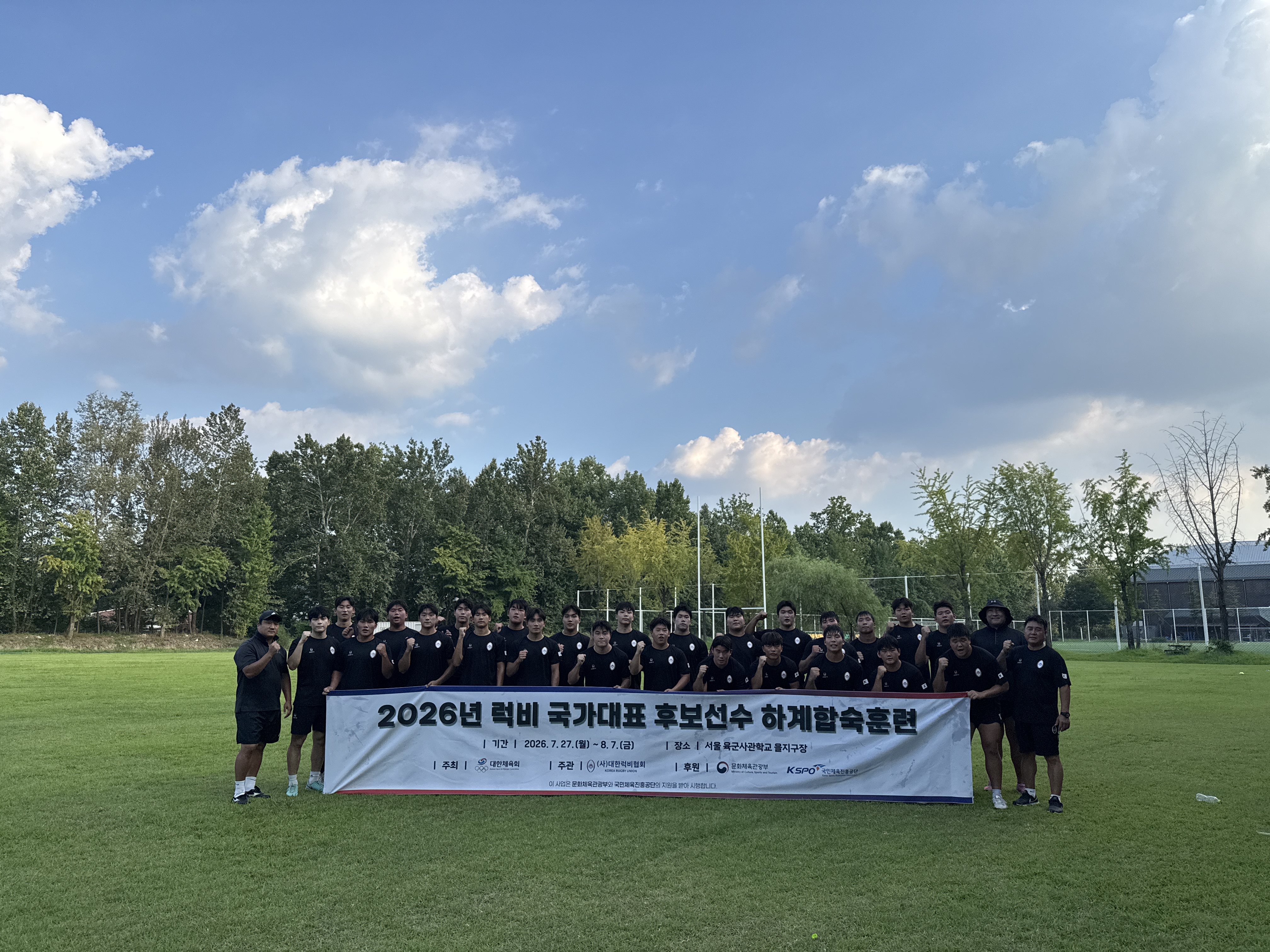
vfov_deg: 56.8
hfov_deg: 71.6
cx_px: 635
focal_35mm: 24
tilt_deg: +10.0
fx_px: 881
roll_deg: +0.4
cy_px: 476
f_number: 1.78
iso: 80
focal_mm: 6.76
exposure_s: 1/2959
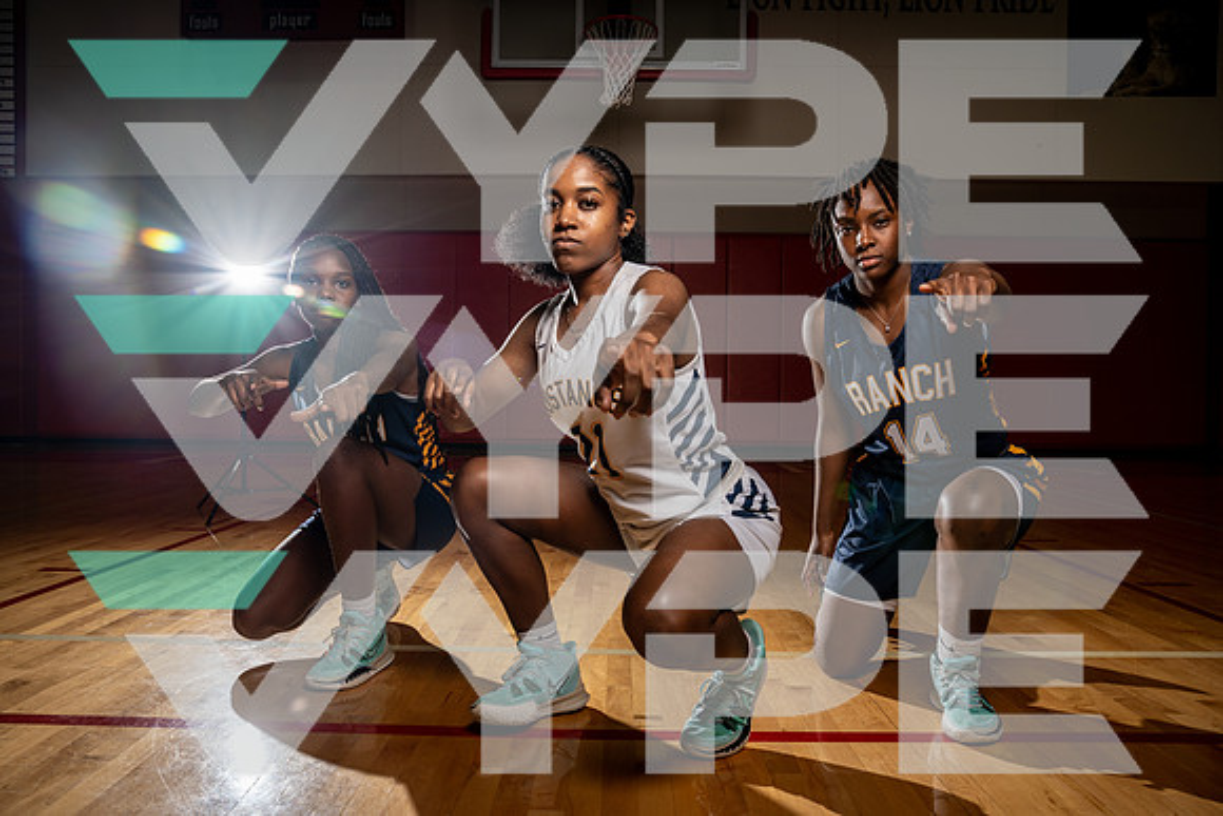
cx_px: 612
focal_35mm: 27
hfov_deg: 67.4
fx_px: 917
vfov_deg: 48.0
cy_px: 408
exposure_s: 1/250
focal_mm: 27
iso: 100
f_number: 7.1
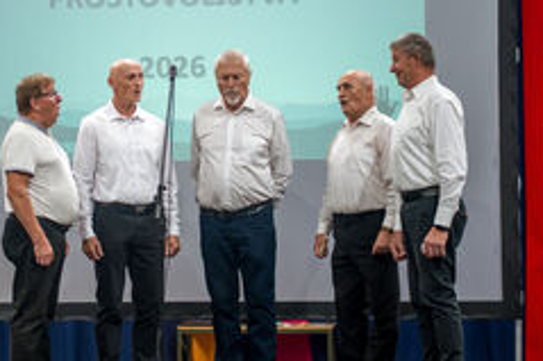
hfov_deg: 12.8
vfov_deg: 8.6
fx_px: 2412
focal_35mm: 160
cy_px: 123
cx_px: 161
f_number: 1.8
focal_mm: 85
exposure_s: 1/250
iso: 400
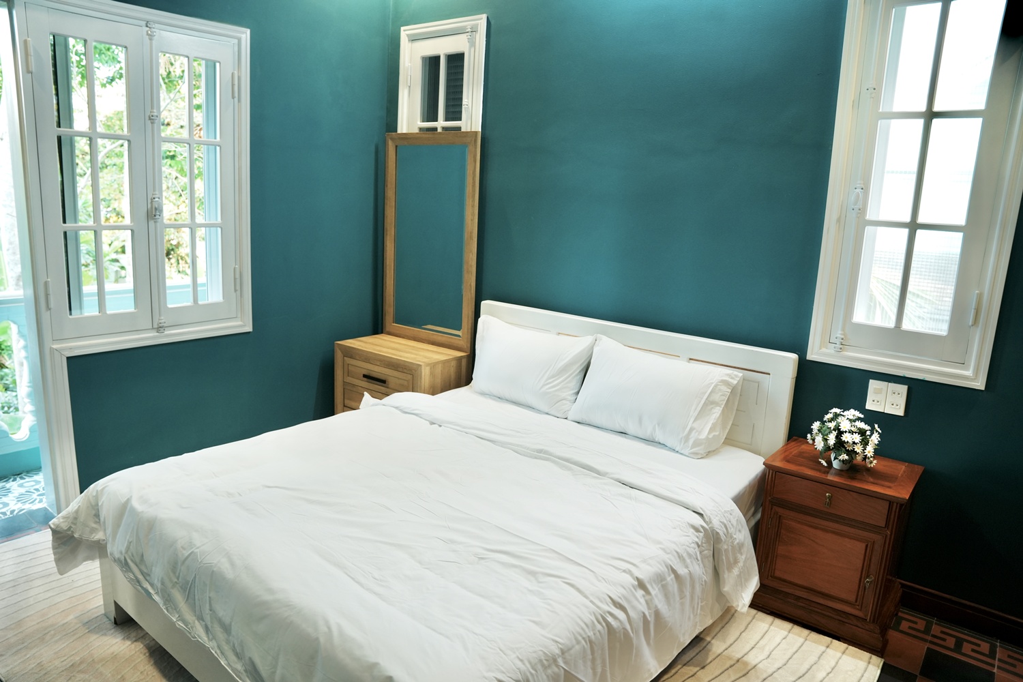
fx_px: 713
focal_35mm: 25
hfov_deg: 71.3
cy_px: 341
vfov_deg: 51.1
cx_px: 512
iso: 1000
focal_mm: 25.1
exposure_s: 1/50
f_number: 4
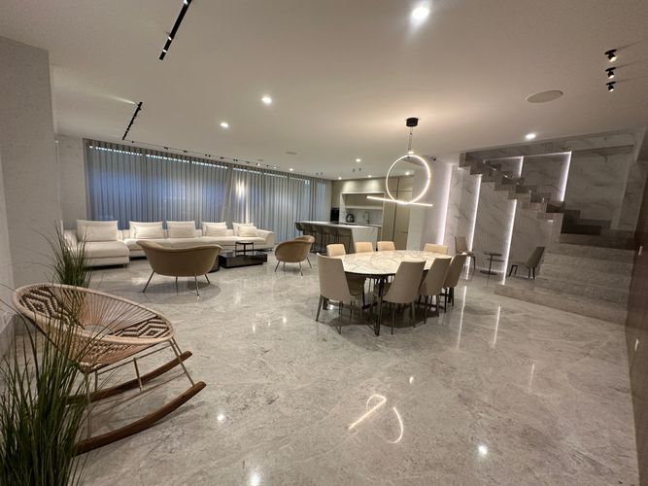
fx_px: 262
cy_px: 243
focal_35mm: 14
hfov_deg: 102.1
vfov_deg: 85.7
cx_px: 324
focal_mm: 2.22
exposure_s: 1/120
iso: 250
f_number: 2.2
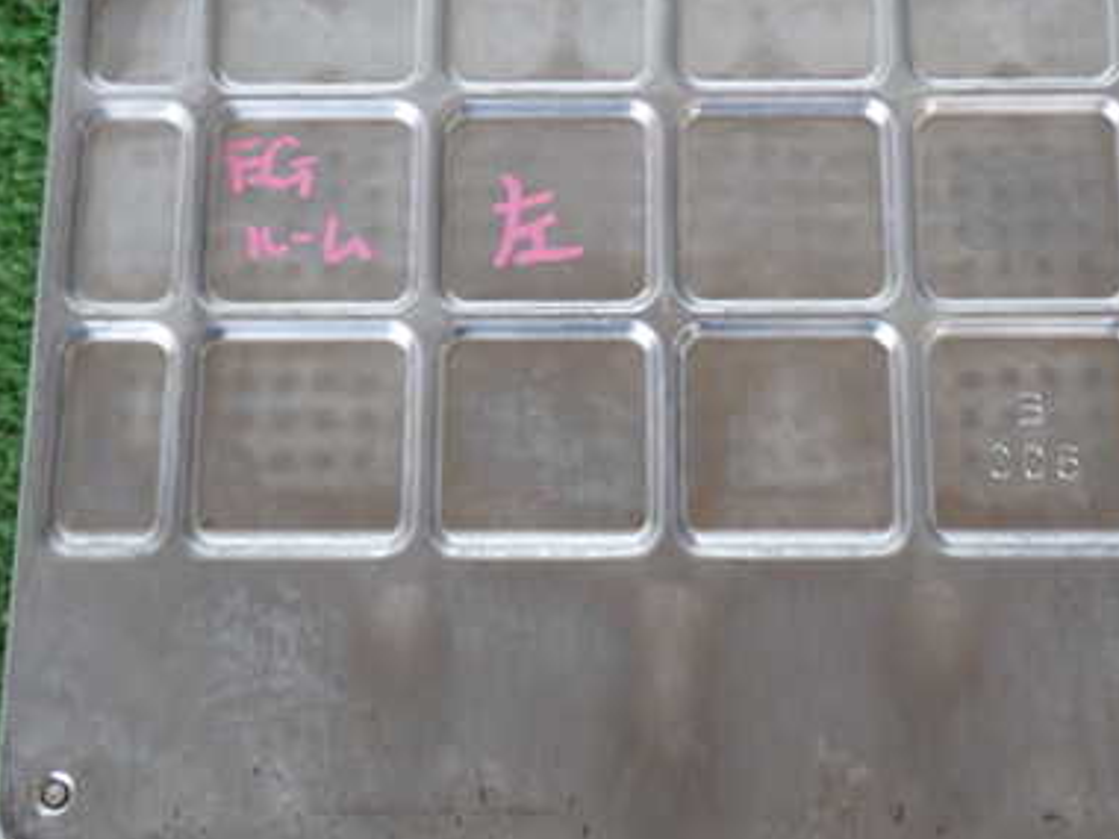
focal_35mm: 60
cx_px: 618
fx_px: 1940
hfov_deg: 32.2
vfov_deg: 24.4
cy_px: 442
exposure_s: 1/40
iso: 200
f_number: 2.7
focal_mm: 6.83
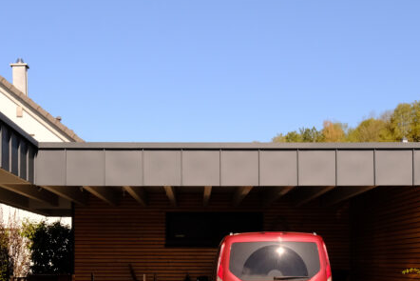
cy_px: 199
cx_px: 197
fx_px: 852
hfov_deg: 27.7
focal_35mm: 73
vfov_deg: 18.6
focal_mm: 27.9
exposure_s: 1/2000
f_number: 9
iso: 1600
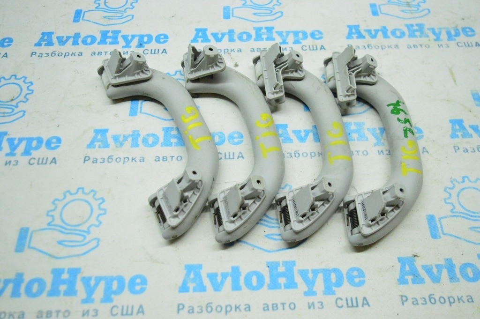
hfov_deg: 49.6
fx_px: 520
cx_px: 240
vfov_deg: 34.2
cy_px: 160
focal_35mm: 39
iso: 6400
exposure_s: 1/800
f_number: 4
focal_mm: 26
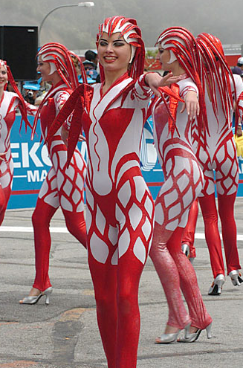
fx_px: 2150
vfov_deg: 9.8
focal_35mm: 211
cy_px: 196
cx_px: 124
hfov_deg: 6.5
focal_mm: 116
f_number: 13
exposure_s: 1/400
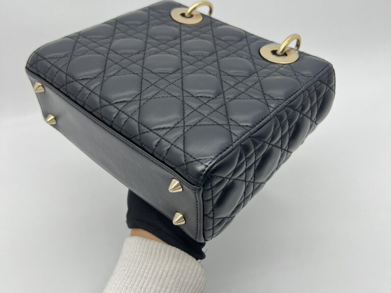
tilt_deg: -39.4
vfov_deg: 40.7
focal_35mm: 35
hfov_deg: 52.6
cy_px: 135
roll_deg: +3.2
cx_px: 196
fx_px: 395
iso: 40
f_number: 1.5
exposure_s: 1/100
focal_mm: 5.7
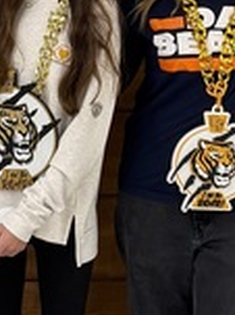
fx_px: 1478
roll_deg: -0.7
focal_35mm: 163
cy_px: 56
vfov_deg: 12.1
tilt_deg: -8.5
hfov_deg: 9.0
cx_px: -15
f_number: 1.78
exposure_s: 1/120
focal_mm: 6.76
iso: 200
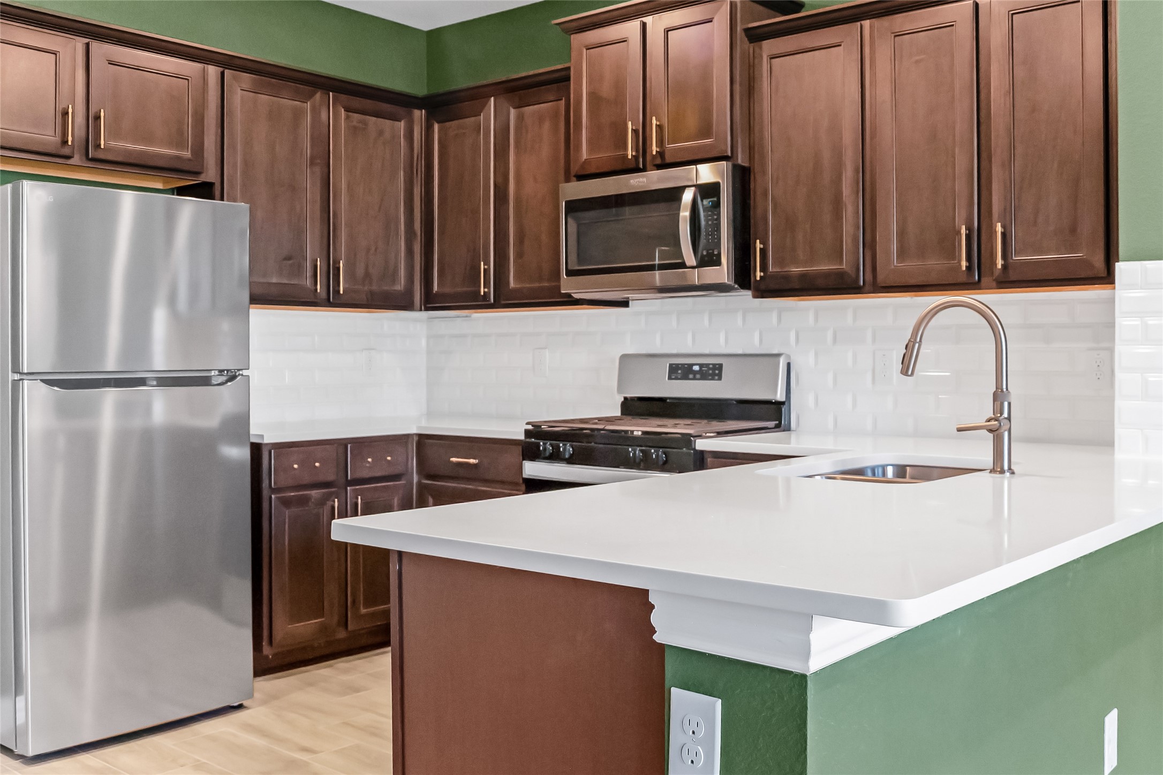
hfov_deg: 57.2
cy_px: 388
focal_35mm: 33
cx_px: 582
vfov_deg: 40.0
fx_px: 1066
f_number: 8
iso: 1600
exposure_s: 1/30
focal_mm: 22
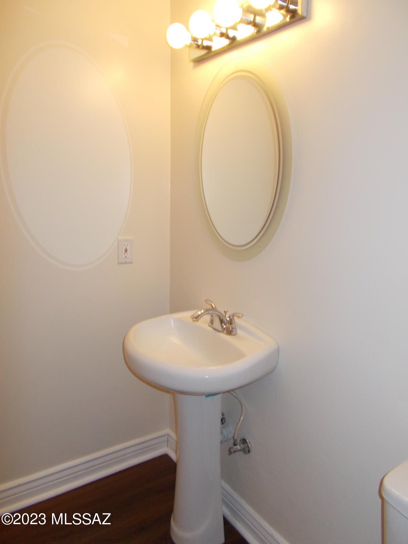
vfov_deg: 67.3
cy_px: 272
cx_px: 204
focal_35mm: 26
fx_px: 409
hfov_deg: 53.1
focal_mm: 4.6
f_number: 3.2
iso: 200
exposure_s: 1/25
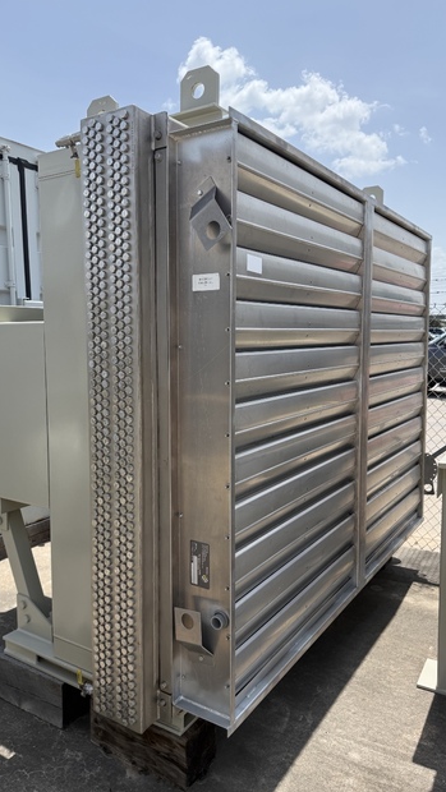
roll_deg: +0.8
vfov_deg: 69.9
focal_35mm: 27
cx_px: 183
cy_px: 399
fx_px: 567
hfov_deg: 42.7
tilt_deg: -5.7
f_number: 1.78
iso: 100
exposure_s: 1/4975
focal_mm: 6.76
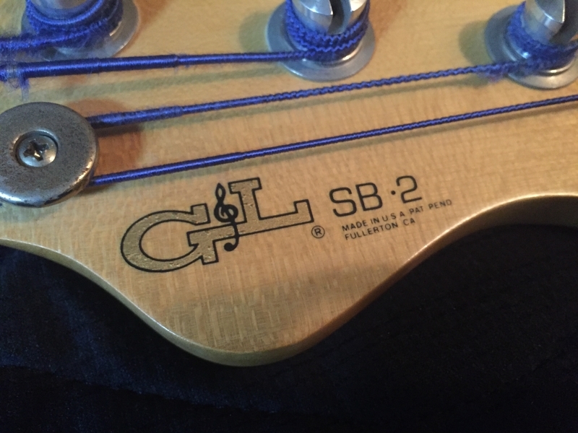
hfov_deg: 61.7
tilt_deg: -69.4
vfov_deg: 48.2
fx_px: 484
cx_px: 289
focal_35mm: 29
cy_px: 216
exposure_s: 1/17
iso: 500
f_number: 2.2
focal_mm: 4.15
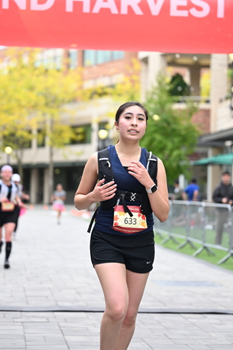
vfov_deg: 20.2
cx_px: 139
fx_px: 980
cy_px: 142
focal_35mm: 101
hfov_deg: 13.5
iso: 640
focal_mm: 81
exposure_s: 1/1600
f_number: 2.8
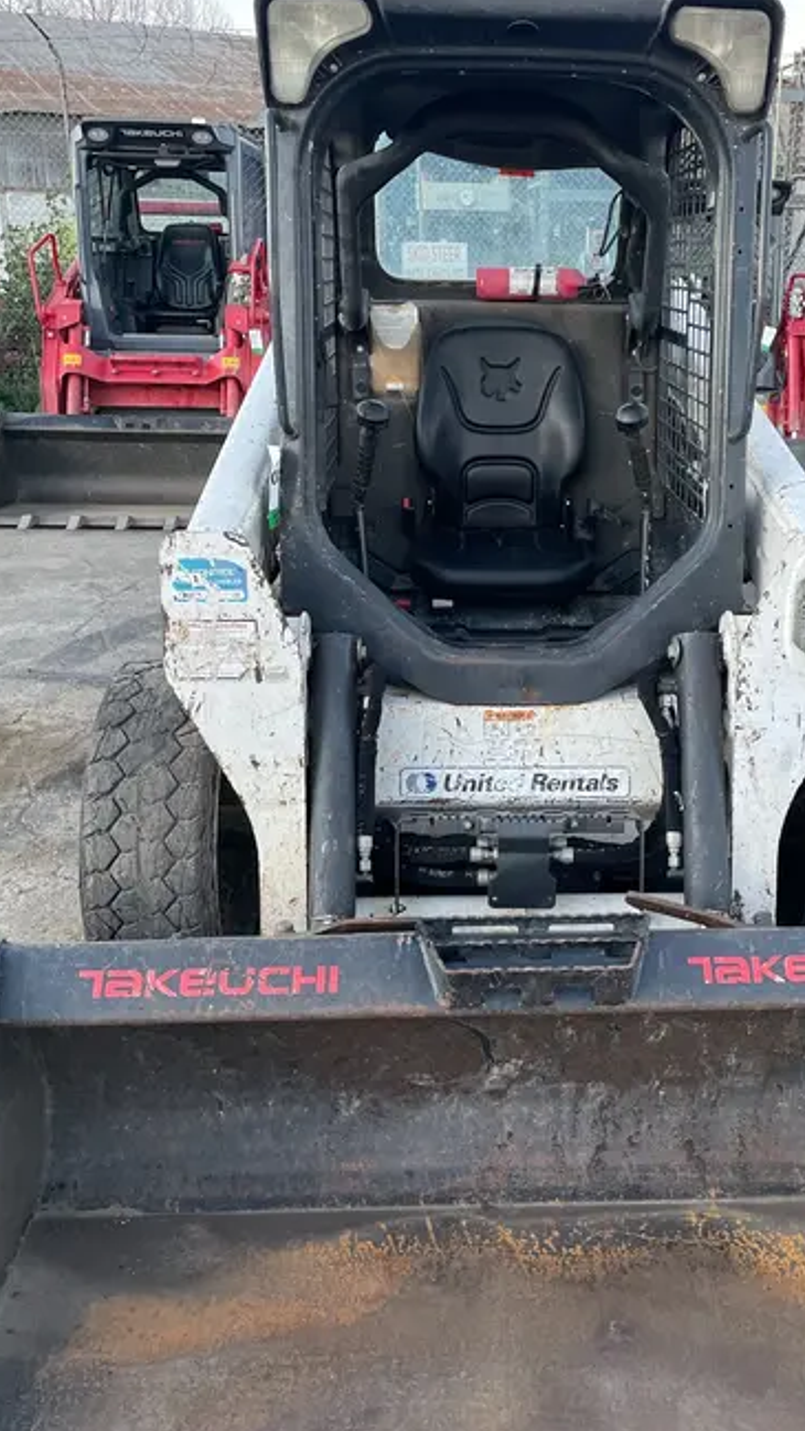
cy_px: 689
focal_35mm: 32
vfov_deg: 61.0
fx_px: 1214
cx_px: 505
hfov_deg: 36.5
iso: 125
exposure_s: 1/102
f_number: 1.6
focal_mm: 4.2
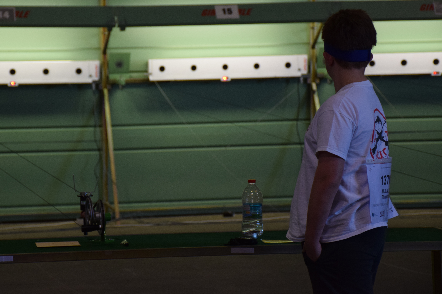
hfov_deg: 13.6
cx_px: 168
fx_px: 1854
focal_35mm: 151
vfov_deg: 9.1
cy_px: 113
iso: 800
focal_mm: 80
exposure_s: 1/200
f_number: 5.3
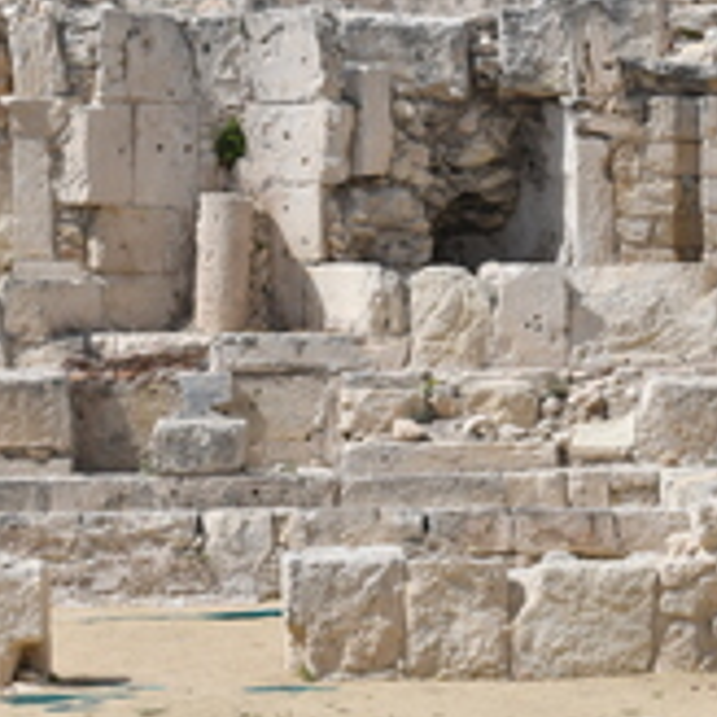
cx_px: 297
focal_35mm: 225
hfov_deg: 7.8
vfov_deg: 7.8
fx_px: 5273
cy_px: 378
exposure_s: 1/800
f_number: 9
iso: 250
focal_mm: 66
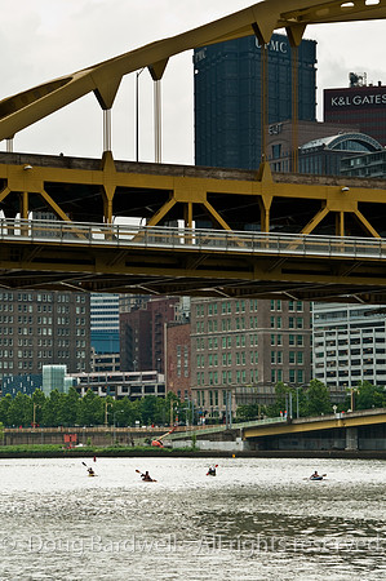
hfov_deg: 11.1
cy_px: 290
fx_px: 1983
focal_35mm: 123
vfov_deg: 16.7
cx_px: 193
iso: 200
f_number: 9
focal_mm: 82
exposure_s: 1/160
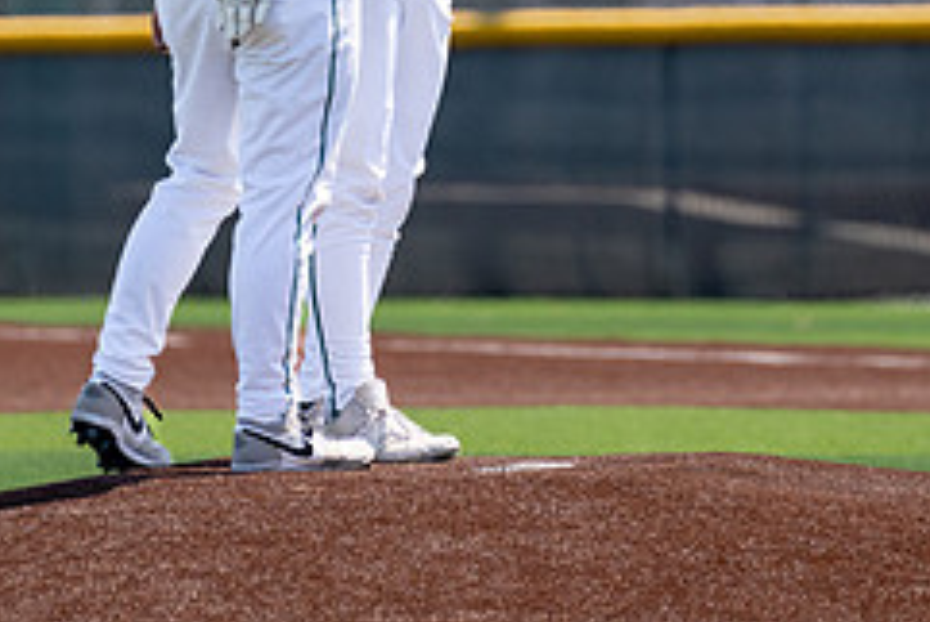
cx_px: 275
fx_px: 20006
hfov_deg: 2.7
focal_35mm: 774
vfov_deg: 1.8
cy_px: -141
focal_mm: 280
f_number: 4
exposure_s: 1/2000
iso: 320
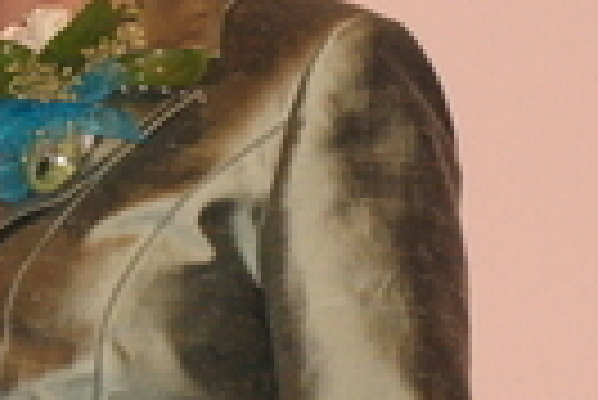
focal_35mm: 396
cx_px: -436
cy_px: 29
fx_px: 6585
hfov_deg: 5.1
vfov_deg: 3.5
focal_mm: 70
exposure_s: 1/125
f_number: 8
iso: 1600
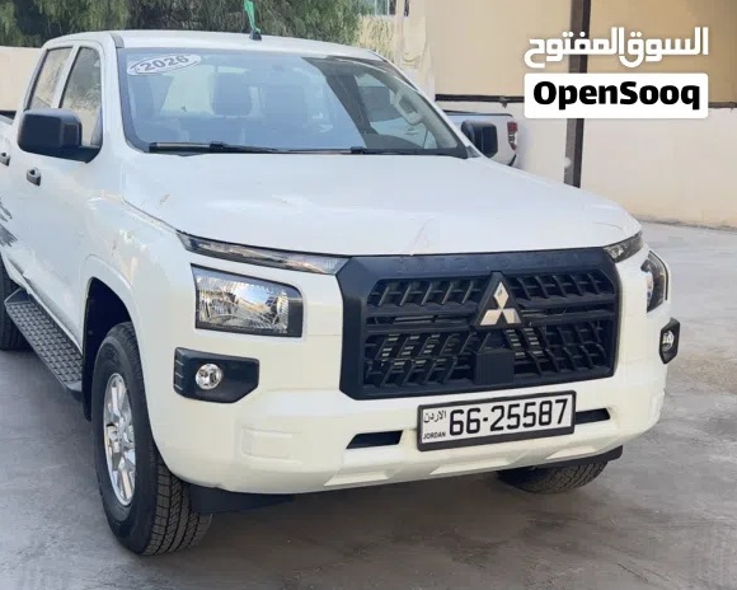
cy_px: 301
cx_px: 333
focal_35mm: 28
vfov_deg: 51.5
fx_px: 611
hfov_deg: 62.1
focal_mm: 5.7
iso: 40
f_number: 1.5
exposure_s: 1/180
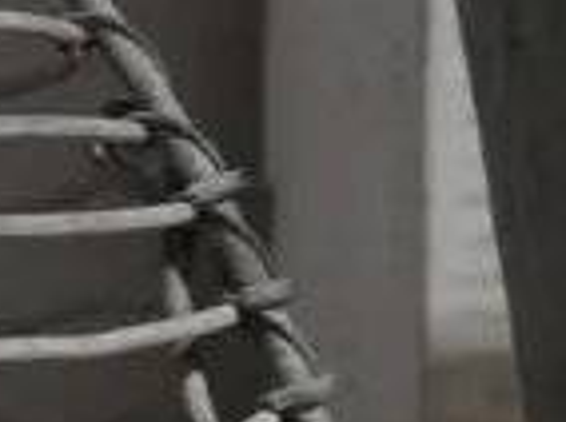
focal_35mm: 390
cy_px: 90
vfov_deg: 3.8
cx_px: -1339
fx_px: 6366
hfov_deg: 4.8
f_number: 5.3
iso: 1000
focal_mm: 27
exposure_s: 1/60
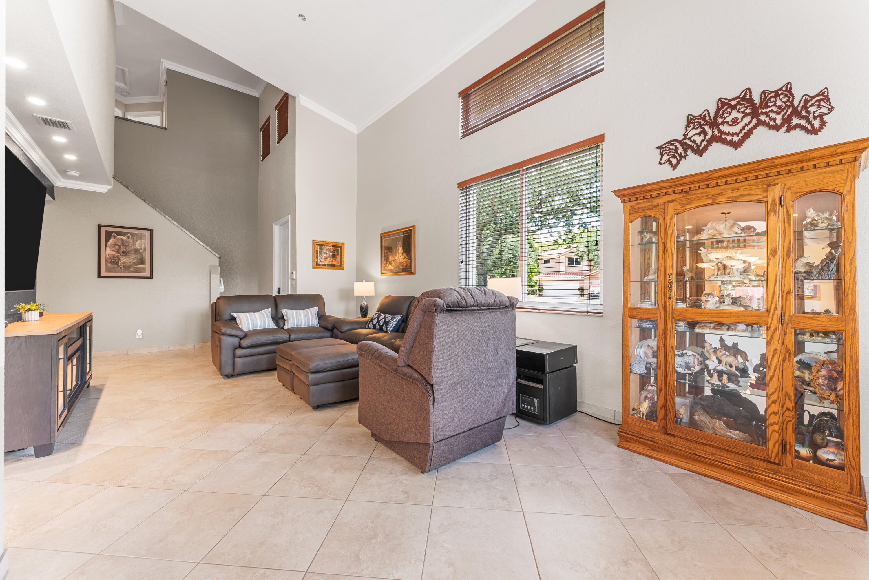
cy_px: 290
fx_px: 338
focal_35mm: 14
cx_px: 434
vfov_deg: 81.2
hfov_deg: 104.2
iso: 160
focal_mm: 14
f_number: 9
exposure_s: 1.6
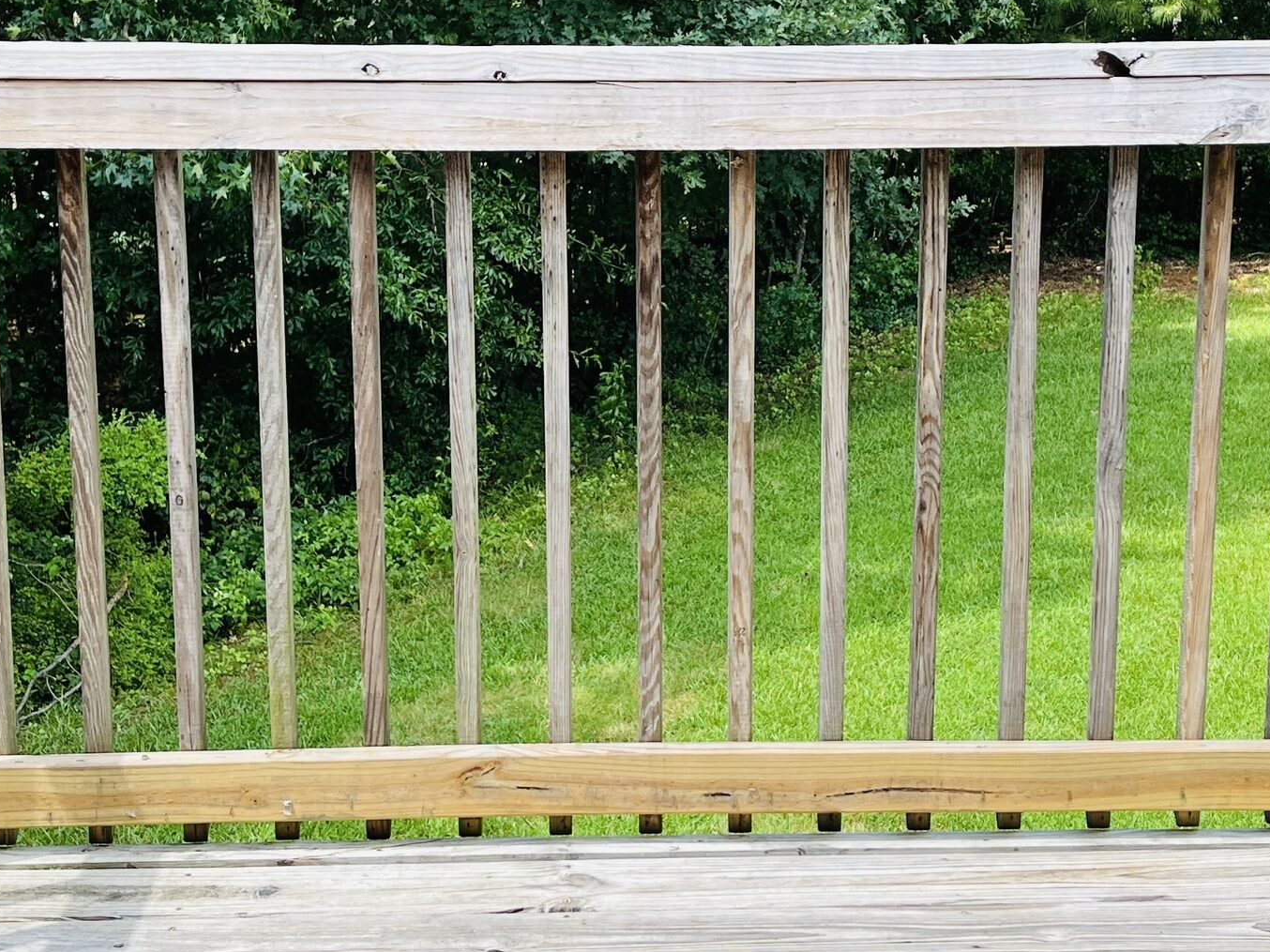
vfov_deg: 24.6
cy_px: 265
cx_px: 691
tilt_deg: -11.4
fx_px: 2164
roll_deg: -0.7
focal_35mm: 59
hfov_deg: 32.7
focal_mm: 5.1
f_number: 1.6
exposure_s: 1/1056
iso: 50
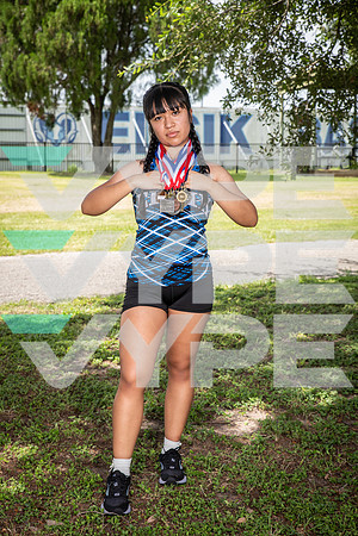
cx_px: 179
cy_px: 268
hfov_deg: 23.4
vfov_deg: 34.5
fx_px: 865
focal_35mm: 58
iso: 250
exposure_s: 1/400
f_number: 6.3
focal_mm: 58
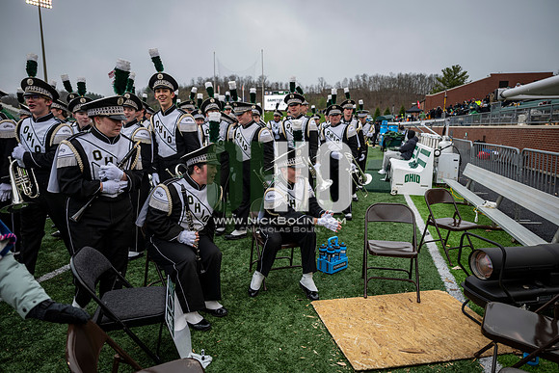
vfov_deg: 53.2
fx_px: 373
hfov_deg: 73.7
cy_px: 186
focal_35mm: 24
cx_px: 280
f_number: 2.8
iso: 100
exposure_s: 1/500
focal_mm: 24
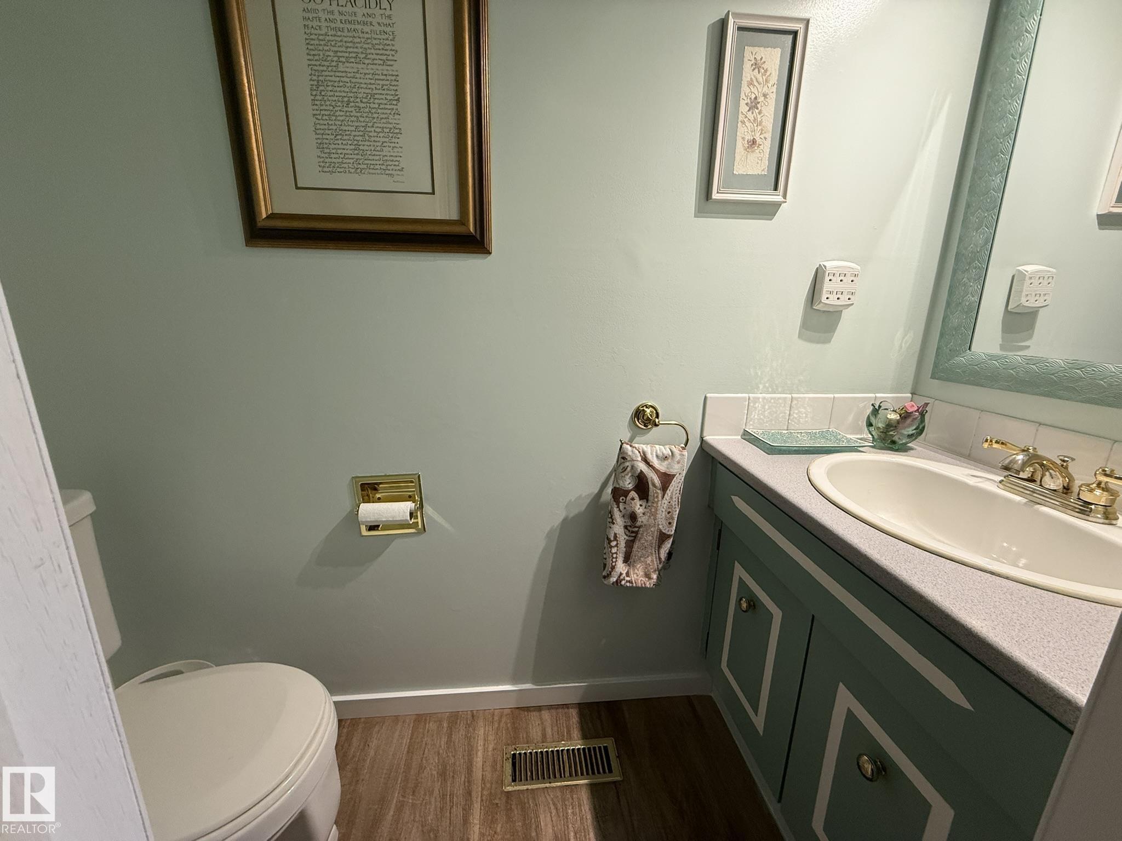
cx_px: 561
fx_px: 454
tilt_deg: -13.7
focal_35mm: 14
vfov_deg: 85.7
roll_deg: -1.2
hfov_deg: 102.1
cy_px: 420
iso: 200
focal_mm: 2.22
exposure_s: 1/120
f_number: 2.2
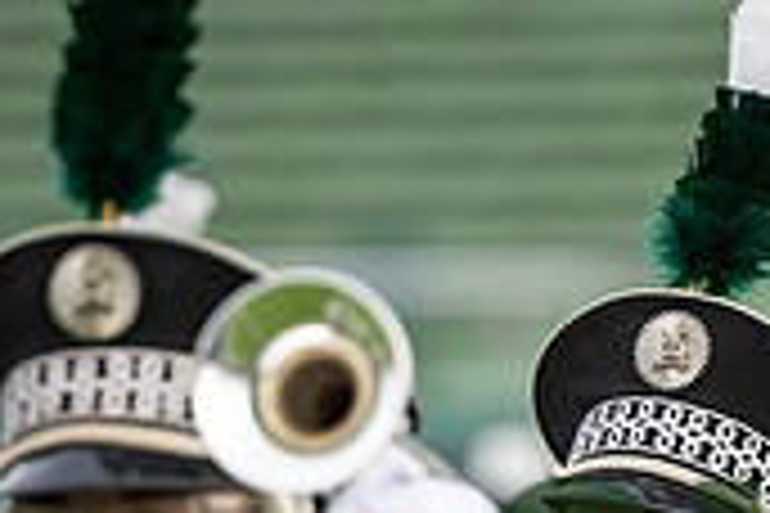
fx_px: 21708
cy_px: 688
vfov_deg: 1.4
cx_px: 833
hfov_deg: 2.0
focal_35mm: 1015
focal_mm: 200
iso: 250
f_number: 2.8
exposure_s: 1/500
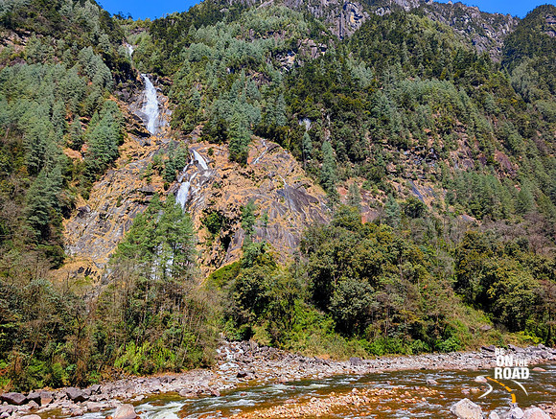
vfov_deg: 57.0
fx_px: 386
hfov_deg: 71.5
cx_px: 278
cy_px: 210
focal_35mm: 24
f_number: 1.68
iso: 19
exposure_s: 1/1103
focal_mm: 6.9
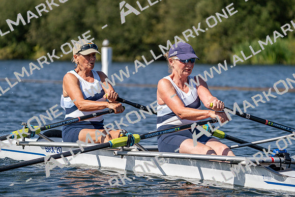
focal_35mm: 234
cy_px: 98
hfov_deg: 8.8
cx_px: 148
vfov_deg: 5.9
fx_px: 1918
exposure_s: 1/2000
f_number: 5.6
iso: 200
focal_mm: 234
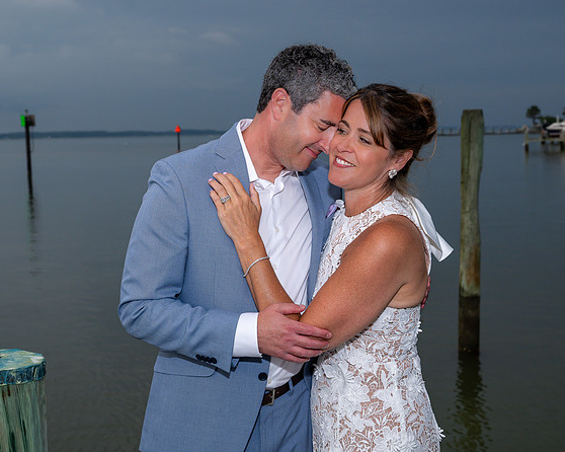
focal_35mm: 54
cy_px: 226
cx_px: 304
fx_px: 903
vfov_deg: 28.1
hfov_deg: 34.7
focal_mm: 46
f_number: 7.1
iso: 500
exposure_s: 1/250
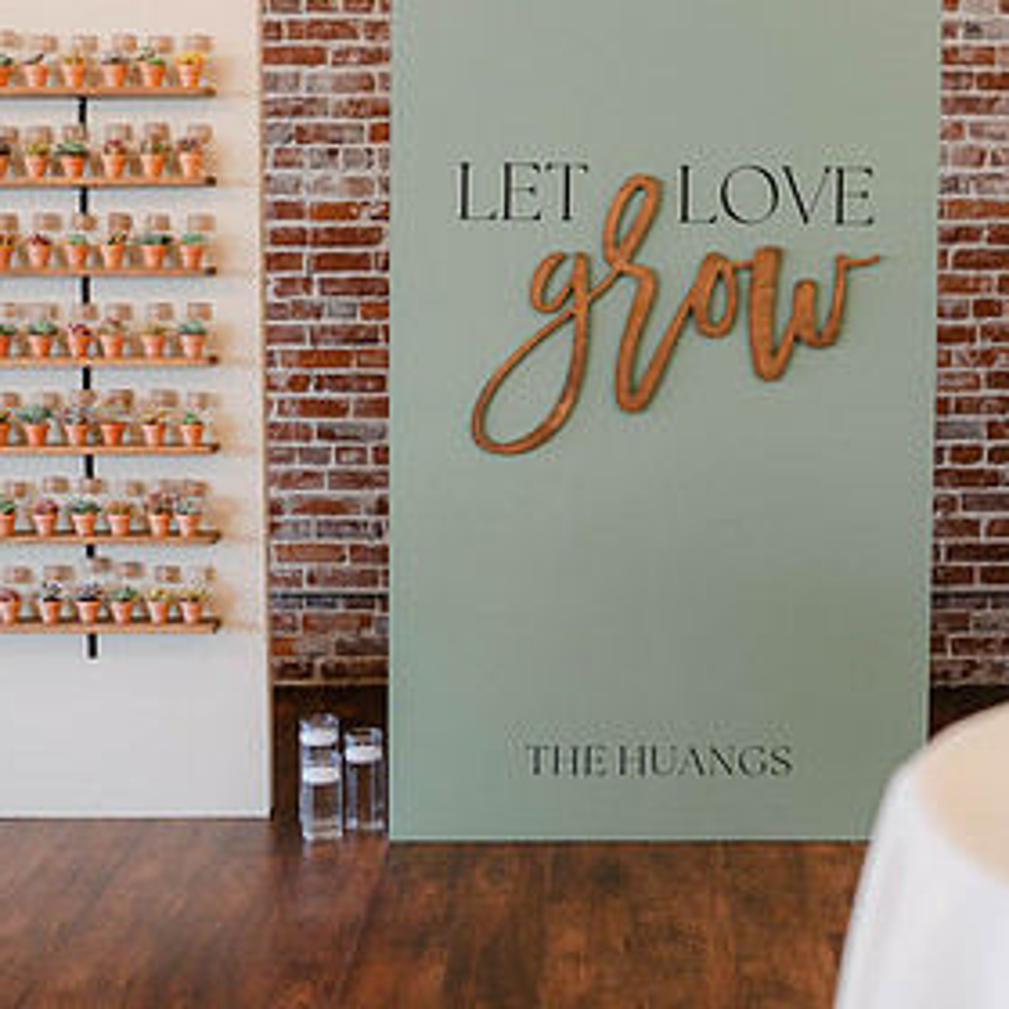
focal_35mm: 62
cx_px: 656
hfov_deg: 27.6
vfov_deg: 27.6
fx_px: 2045
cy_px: 350
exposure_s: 1/125
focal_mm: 35
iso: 400
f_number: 2
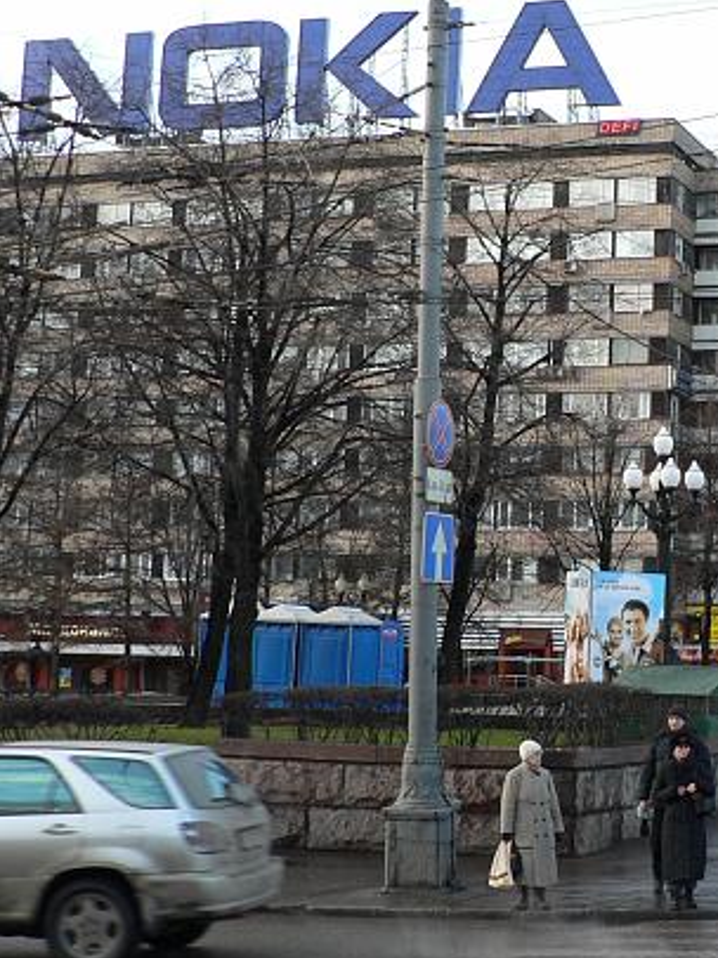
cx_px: 791
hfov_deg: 19.8
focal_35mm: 71
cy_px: 321
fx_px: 1966
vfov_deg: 27.3
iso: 80
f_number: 3.6
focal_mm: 6
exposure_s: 1/80
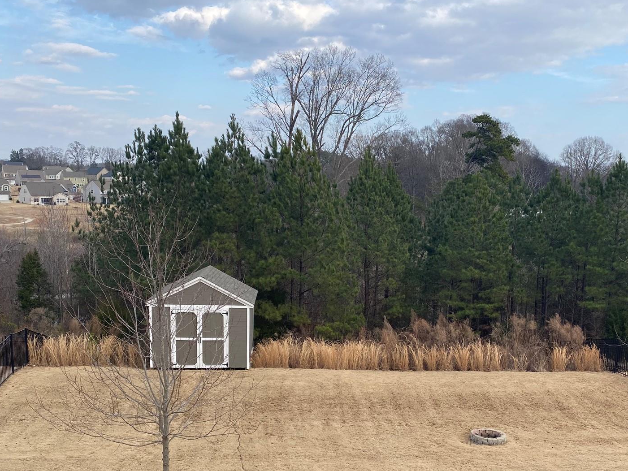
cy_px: 318
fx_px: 689
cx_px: 353
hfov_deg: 48.9
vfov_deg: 37.3
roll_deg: -2.0
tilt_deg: -10.8
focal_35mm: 38
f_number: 1.8
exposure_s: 1/1072
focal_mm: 4.25
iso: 32
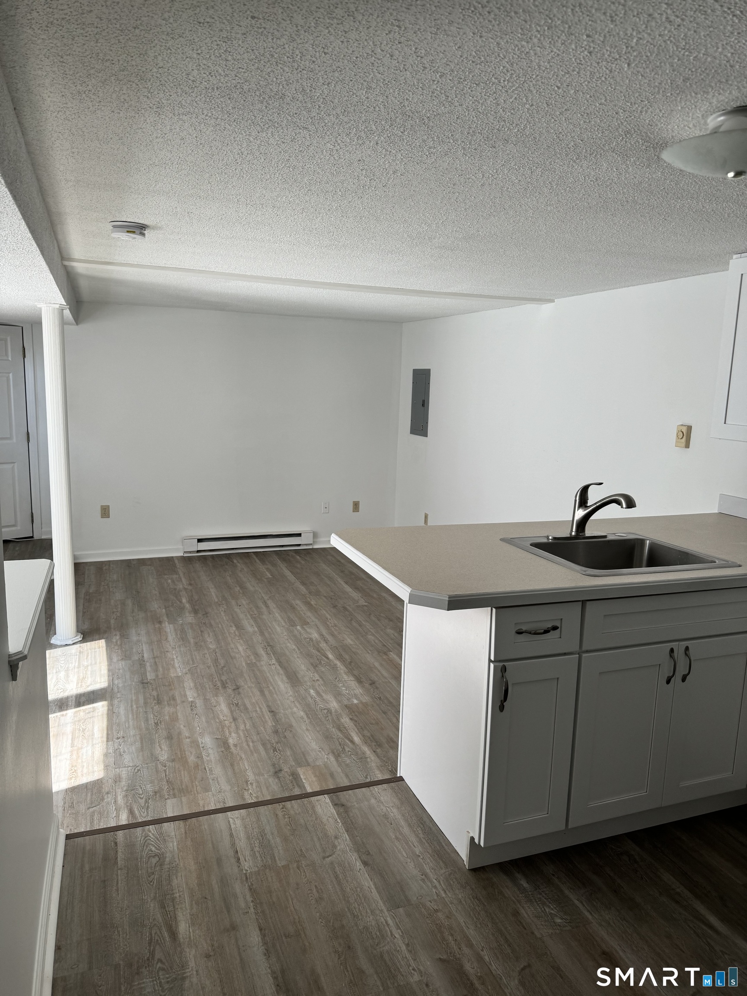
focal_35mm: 24
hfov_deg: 56.8
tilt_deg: -9.6
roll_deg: -1.9
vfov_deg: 71.6
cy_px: 498
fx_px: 691
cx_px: 374
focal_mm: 6.76
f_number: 1.78
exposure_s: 1/121
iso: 100
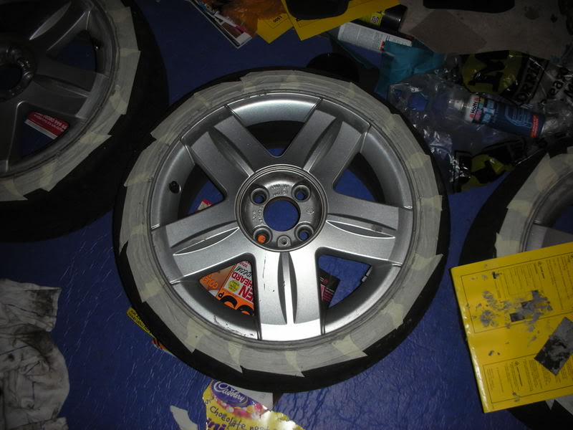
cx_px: 286
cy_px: 215
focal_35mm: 35
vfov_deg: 40.7
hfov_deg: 52.6
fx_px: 579
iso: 50
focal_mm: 5.8
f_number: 3
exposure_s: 1/60.1
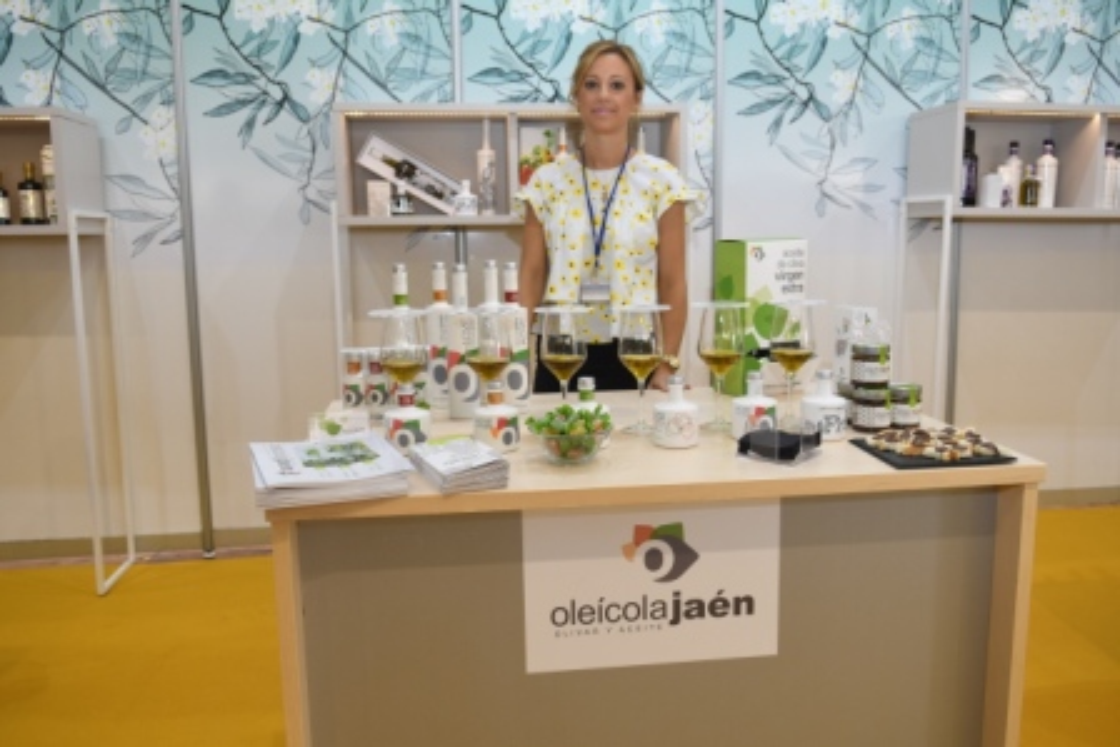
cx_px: 560
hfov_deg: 61.9
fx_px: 934
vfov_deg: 43.6
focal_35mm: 30
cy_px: 374
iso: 250
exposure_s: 1/50
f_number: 3.5
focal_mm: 20
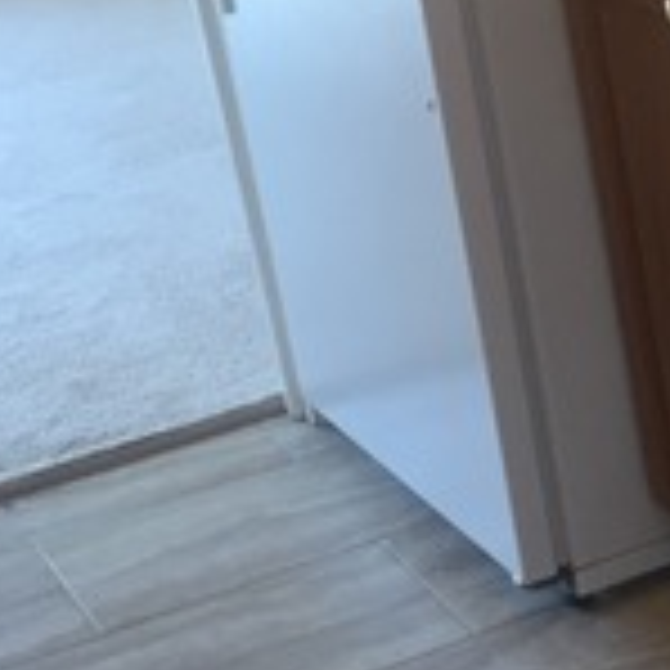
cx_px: 1223
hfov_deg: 14.0
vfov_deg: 15.8
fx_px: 2409
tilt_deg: -20.5
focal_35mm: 110
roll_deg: +4.8
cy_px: 265
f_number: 2.2
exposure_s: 1/40
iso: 32
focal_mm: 4.15
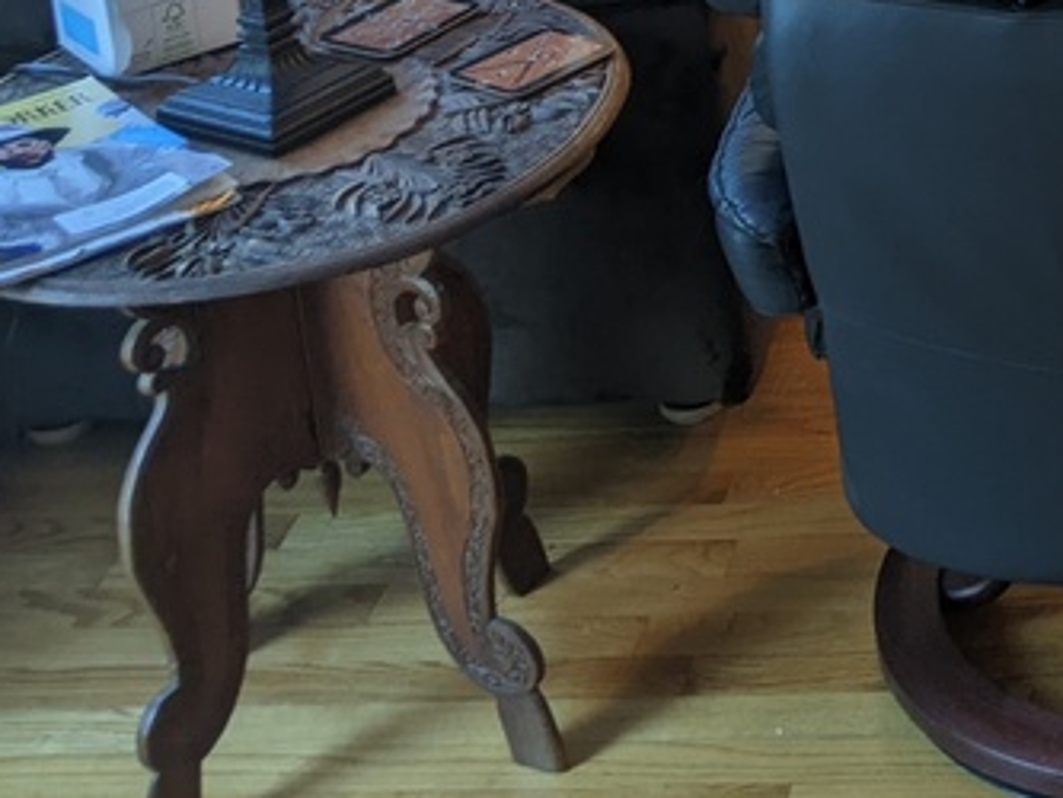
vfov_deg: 16.4
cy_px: -367
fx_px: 2550
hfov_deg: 21.2
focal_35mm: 83
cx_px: 1411
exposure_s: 1/24
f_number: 1.8
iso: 87
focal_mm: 4.44
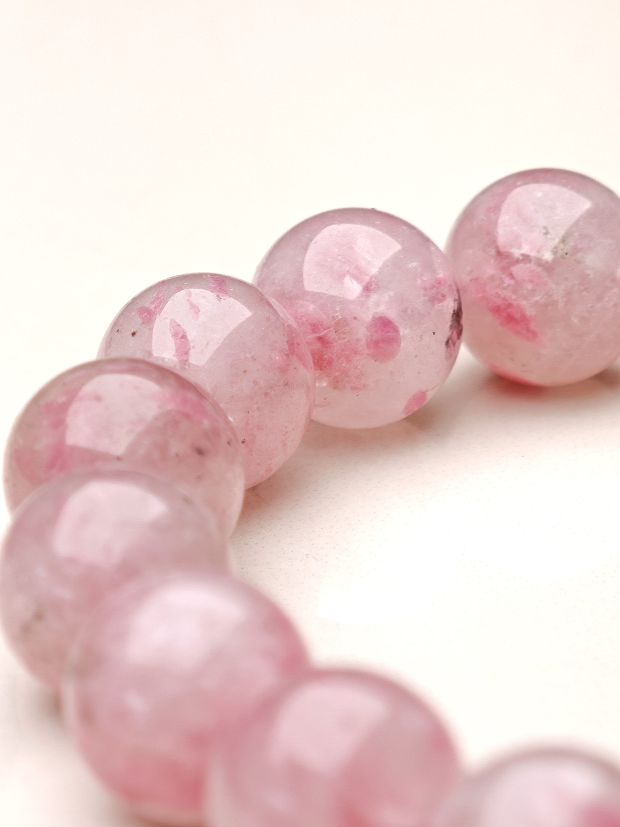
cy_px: 414
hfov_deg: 7.4
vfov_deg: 9.9
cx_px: 310
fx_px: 4776
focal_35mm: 200
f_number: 1.8
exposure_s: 1/475
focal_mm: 11.5
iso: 50
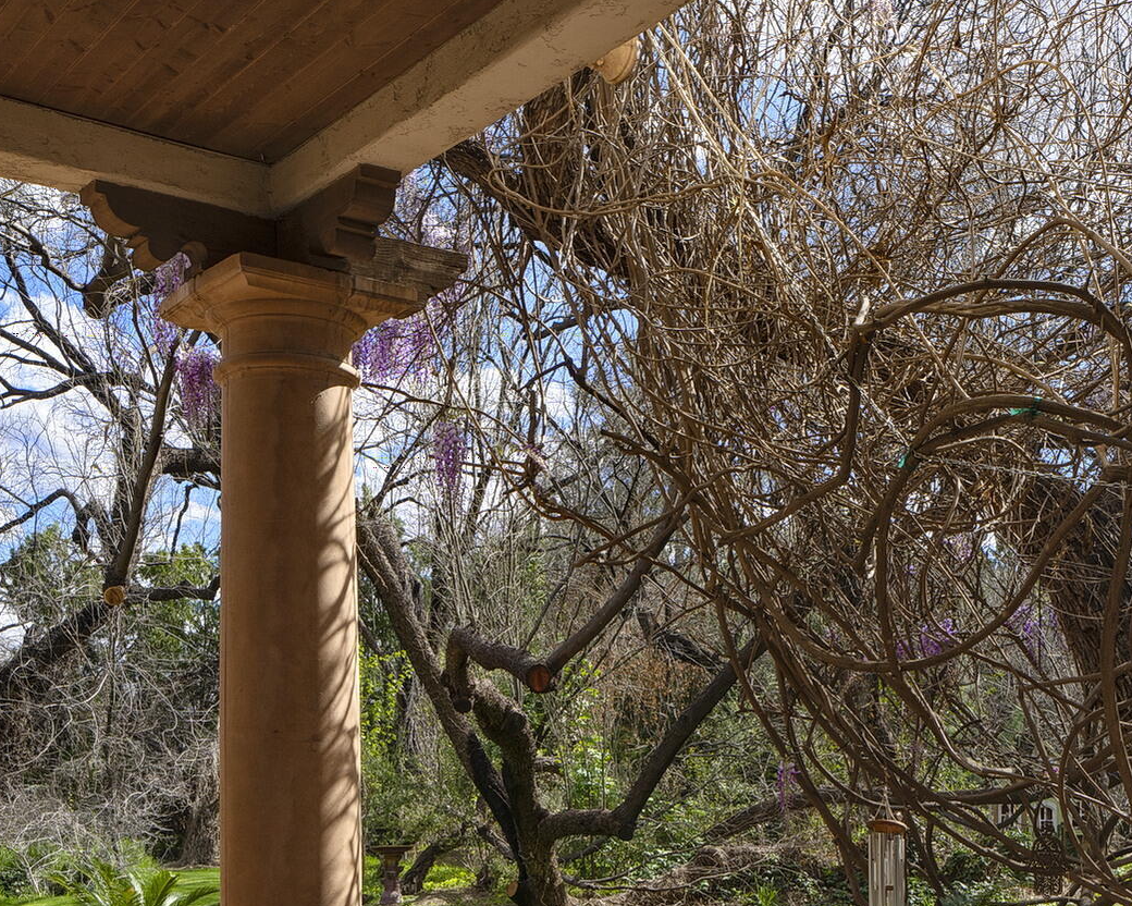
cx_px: 657
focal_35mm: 48
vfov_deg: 30.2
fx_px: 1608
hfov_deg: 38.7
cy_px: 804
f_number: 11
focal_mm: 19
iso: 100
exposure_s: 1/100
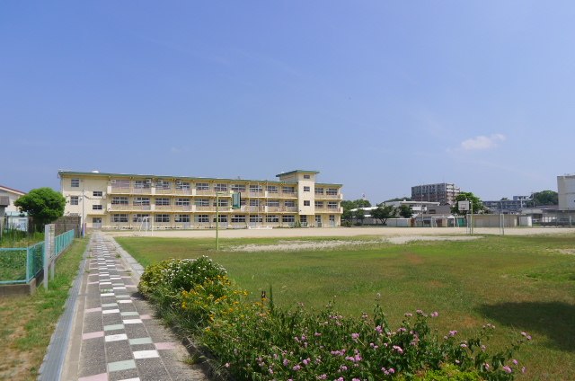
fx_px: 510
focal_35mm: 32
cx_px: 288
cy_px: 190
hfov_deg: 58.8
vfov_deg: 41.0
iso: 80
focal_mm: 6.8
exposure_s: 1/1000
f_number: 4
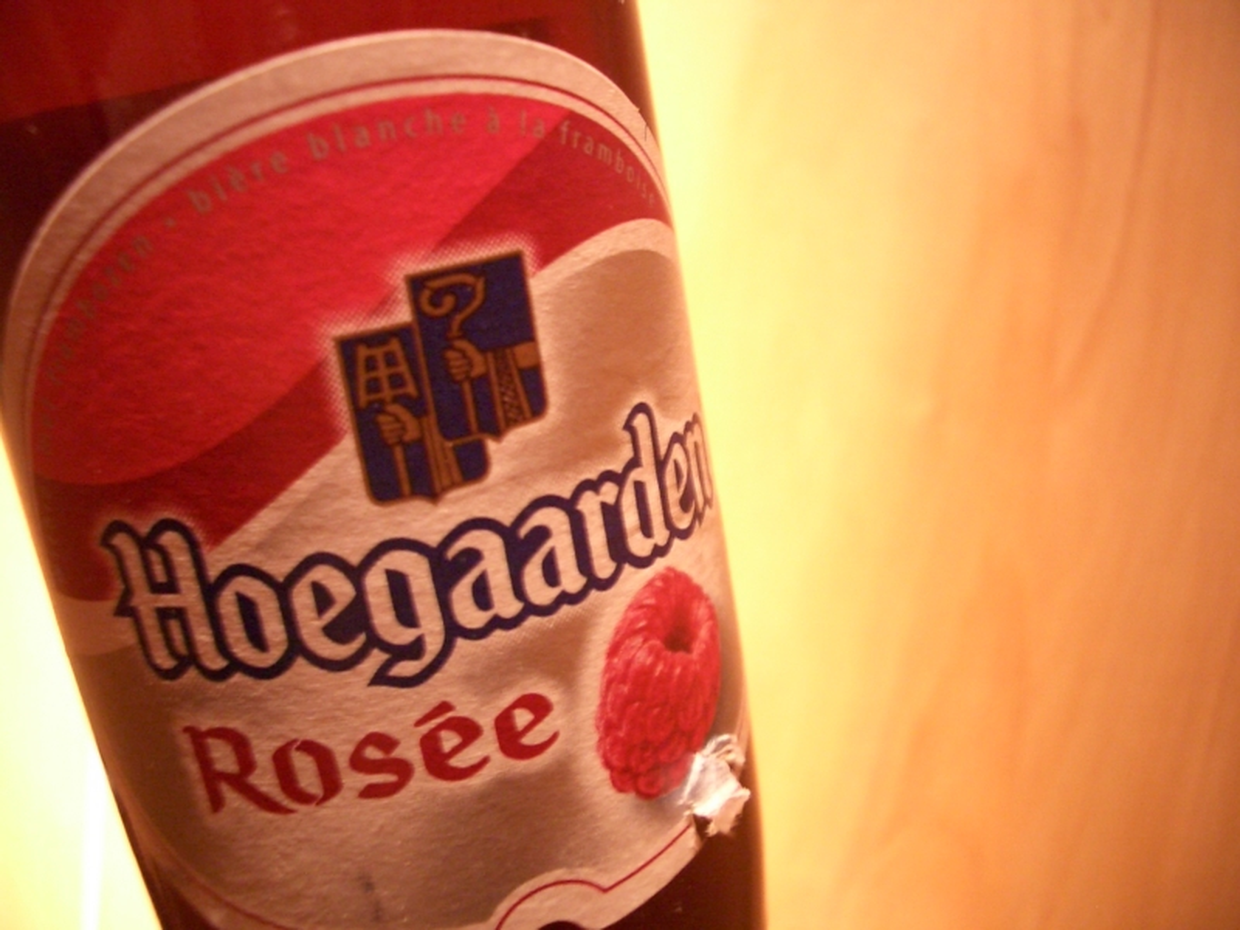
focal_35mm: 35
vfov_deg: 40.7
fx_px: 1254
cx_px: 620
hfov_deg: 52.6
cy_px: 465
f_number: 2.6
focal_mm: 5.8
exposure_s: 1/15
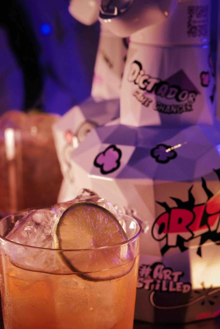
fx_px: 879
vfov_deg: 21.2
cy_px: 176
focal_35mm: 96
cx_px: 88
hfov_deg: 14.3
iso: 1600
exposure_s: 1/160
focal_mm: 70
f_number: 8
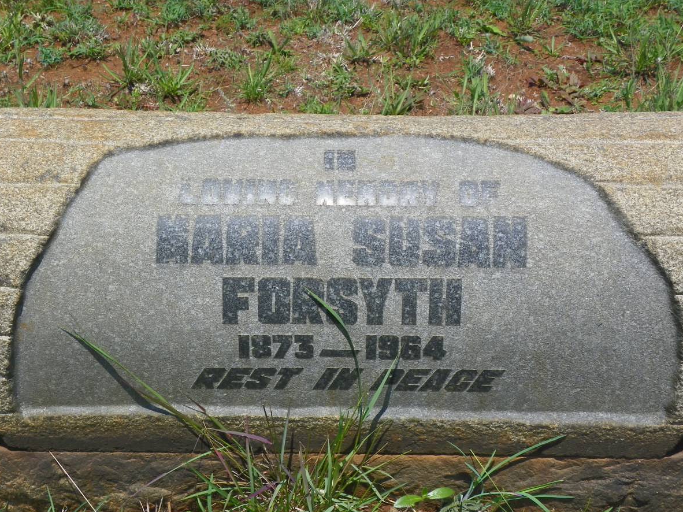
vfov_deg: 22.6
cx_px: 339
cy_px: 259
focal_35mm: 65
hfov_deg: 29.8
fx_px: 1282
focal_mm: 11.4
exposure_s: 1/320
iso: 64
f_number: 5
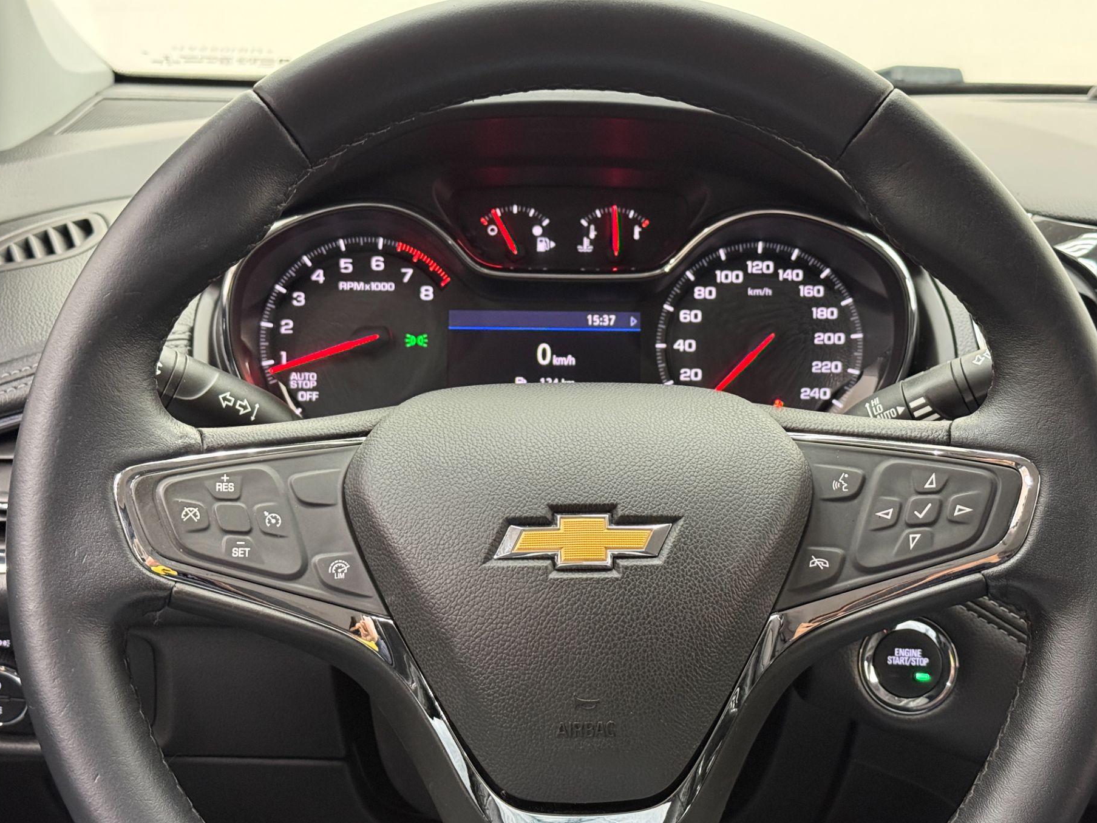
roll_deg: -1.7
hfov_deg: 37.5
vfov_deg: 28.6
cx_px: 577
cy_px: 398
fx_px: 1616
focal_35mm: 51
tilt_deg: -14.5
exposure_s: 1/30
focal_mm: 6.76
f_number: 1.78
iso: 400
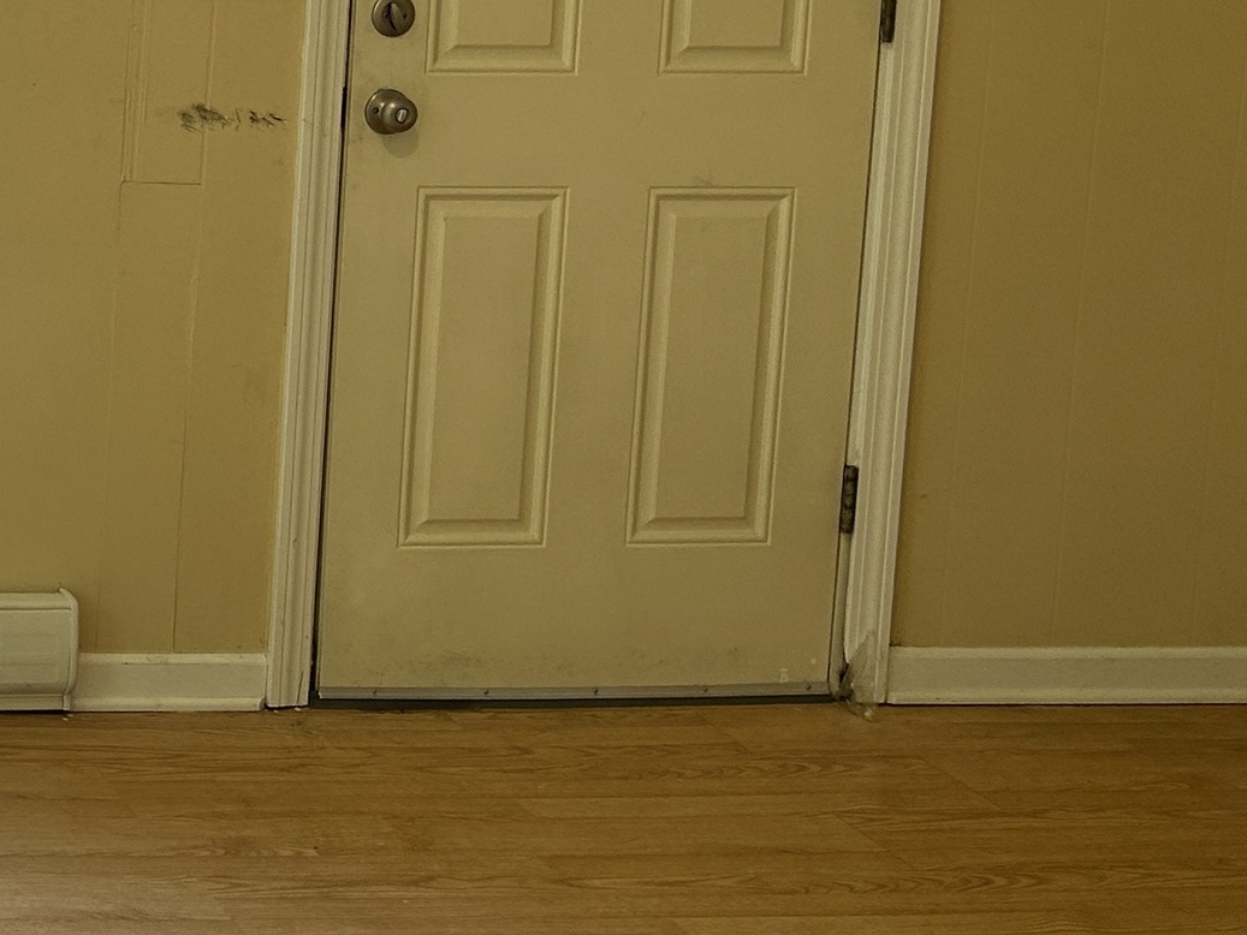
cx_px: -470
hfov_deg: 22.1
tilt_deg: -8.4
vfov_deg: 19.0
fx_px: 2774
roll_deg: +0.3
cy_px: 269
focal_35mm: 77
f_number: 1.5
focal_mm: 5.7
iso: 64
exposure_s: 1/133
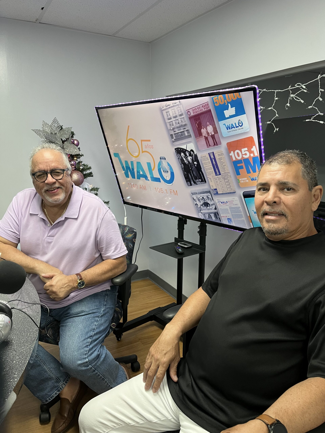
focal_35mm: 26
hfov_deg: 53.1
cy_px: 216
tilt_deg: -12.6
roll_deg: +0.2
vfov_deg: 67.3
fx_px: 325
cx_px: 162
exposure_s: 1/60
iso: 125
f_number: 1.6
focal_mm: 5.1
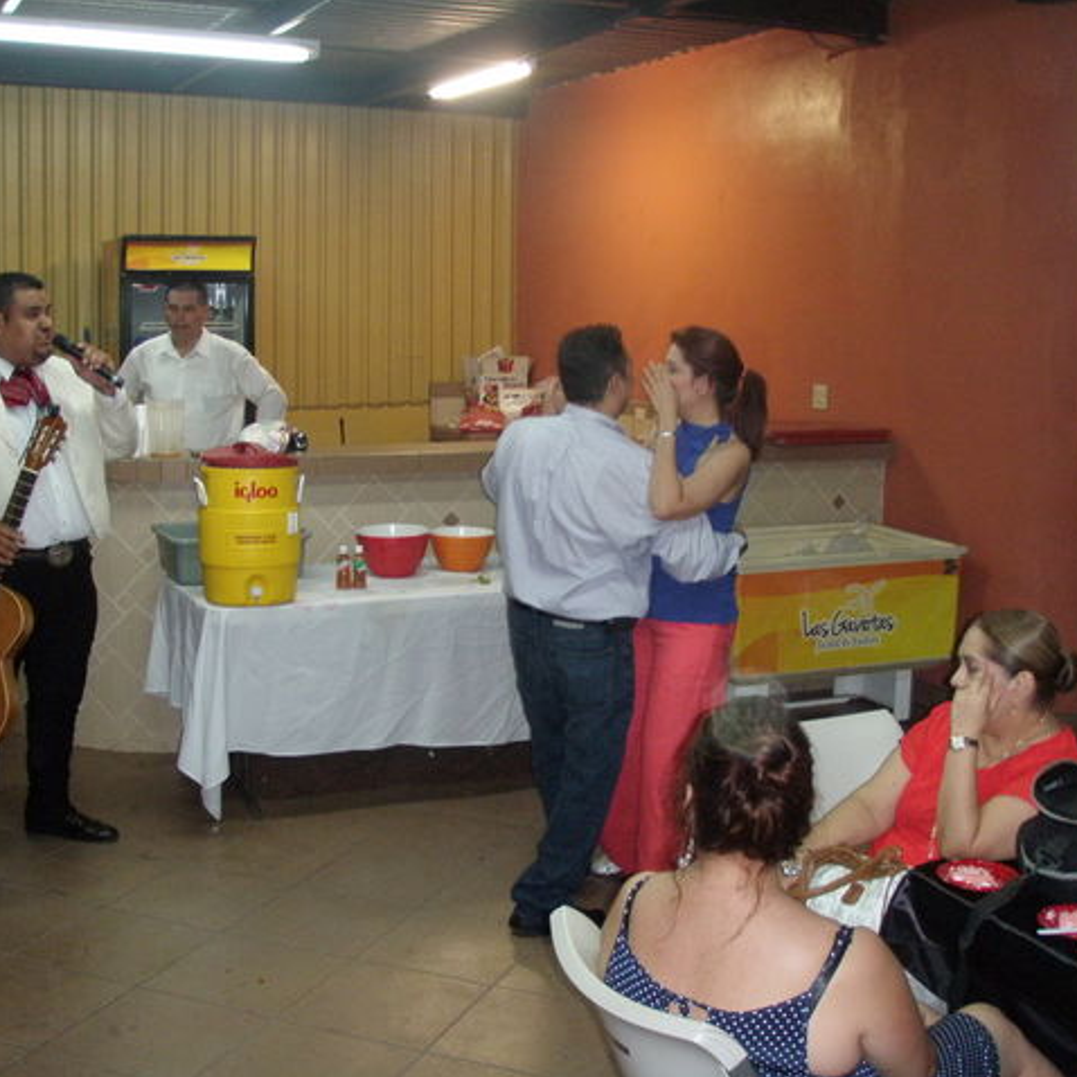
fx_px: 1584
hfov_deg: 37.6
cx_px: 532
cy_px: 538
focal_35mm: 45
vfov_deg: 37.6
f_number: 3.5
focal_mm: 6.7
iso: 320
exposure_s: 1/30
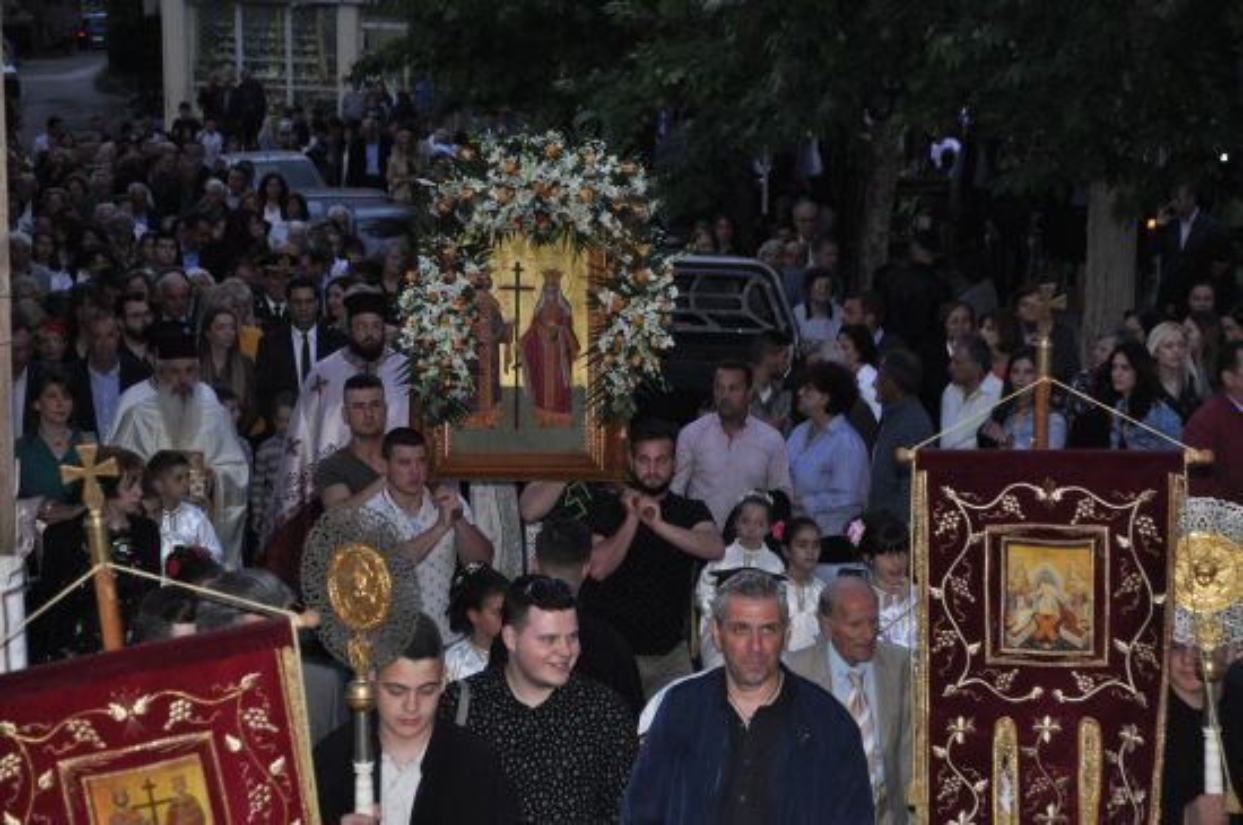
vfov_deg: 14.7
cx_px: 622
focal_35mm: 93
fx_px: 3206
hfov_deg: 21.9
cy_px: 412
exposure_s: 1/60
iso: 800
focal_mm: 62
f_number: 5
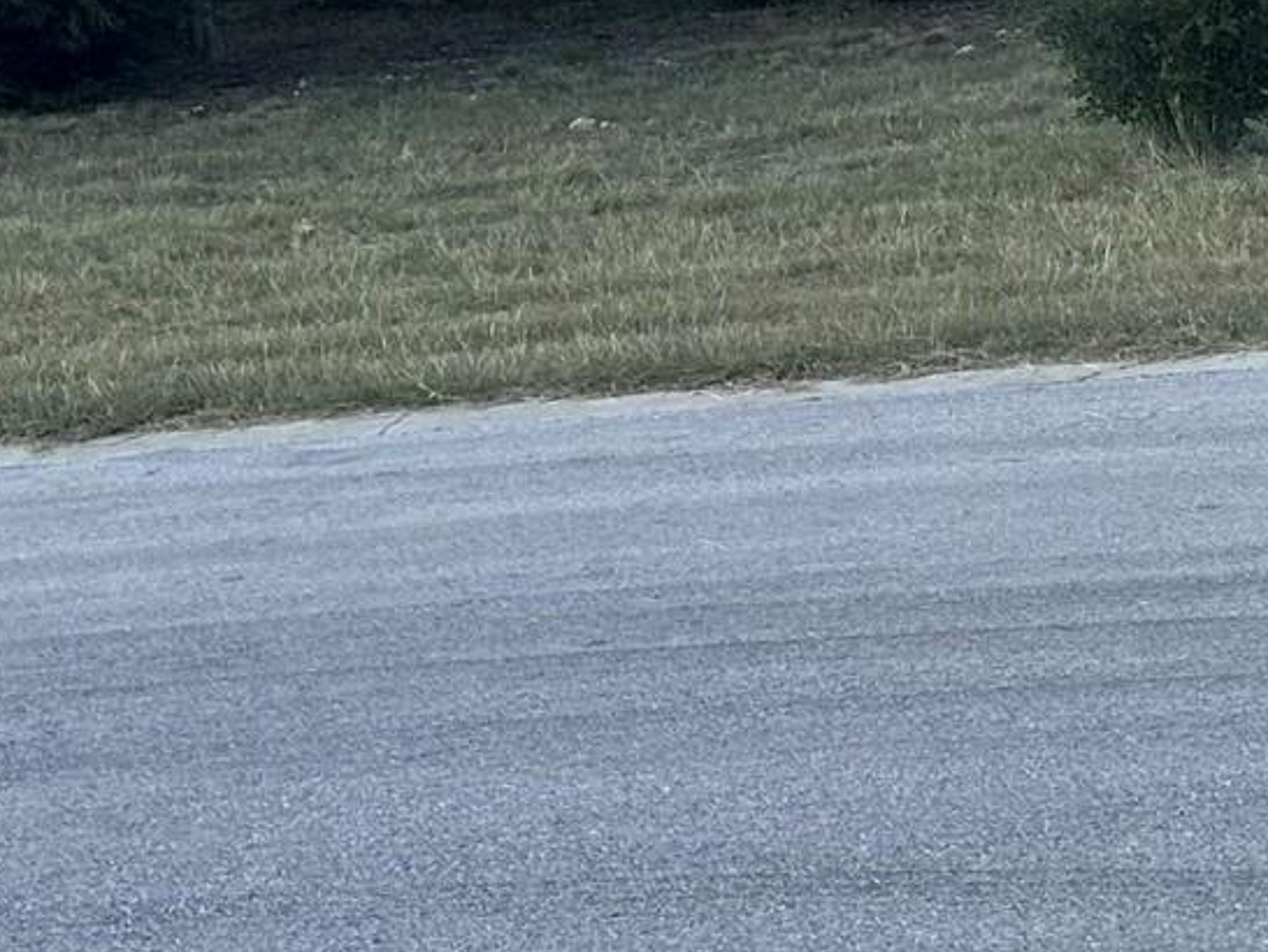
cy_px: -383
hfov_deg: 20.2
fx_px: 3298
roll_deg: +5.6
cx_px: 1565
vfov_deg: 15.4
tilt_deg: +2.9
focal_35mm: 90
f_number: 1.78
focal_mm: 6.86
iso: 80
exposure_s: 1/3717
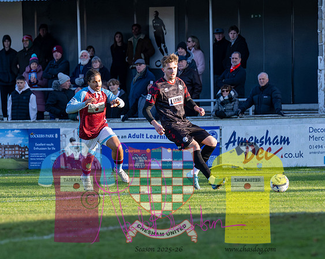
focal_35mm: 380
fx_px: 3652
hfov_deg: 5.1
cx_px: 79
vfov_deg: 4.1
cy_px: 164
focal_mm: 145
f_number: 4
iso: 800
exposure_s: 1/6400
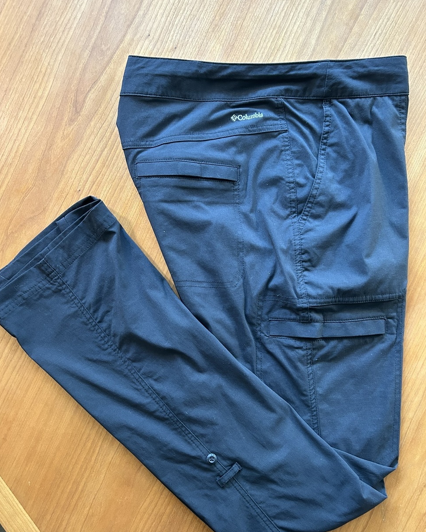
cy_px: 286
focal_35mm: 28
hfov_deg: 51.5
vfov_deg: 62.1
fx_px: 441
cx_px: 208
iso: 400
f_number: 1.5
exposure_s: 1/60
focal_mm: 5.7
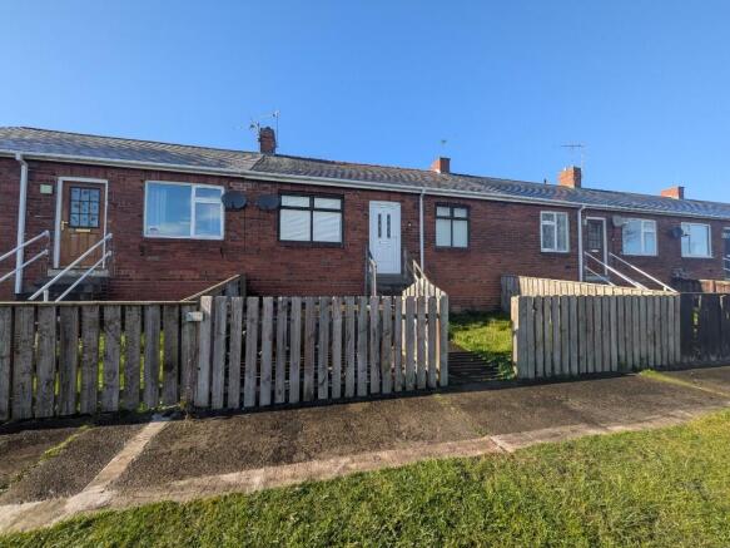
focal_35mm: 14
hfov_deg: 102.1
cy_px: 274
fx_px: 295
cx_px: 365
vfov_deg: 85.7
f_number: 2.2
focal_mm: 1.83
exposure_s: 1/770
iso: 49
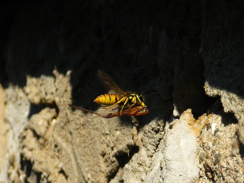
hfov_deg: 12.3
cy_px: 92
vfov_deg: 9.3
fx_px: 1128
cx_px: 122
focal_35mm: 160
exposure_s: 1/1500
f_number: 5.3
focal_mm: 28.4
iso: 200
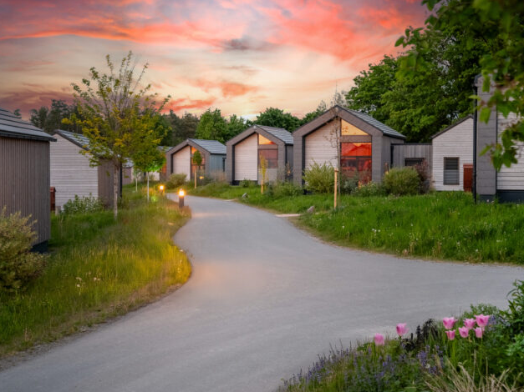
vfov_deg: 27.5
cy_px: 193
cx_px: 242
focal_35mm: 53
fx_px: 802
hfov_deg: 36.2
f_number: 5
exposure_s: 1/800
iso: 3200
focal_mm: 48
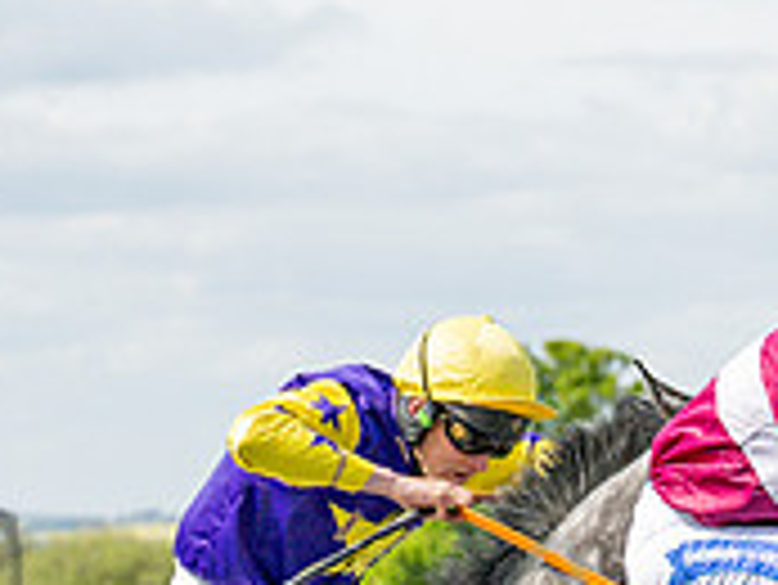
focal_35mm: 384
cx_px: 1055
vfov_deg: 3.8
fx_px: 8636
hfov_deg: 5.1
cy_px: 1031
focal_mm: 70
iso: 400
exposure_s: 1/3200
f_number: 4
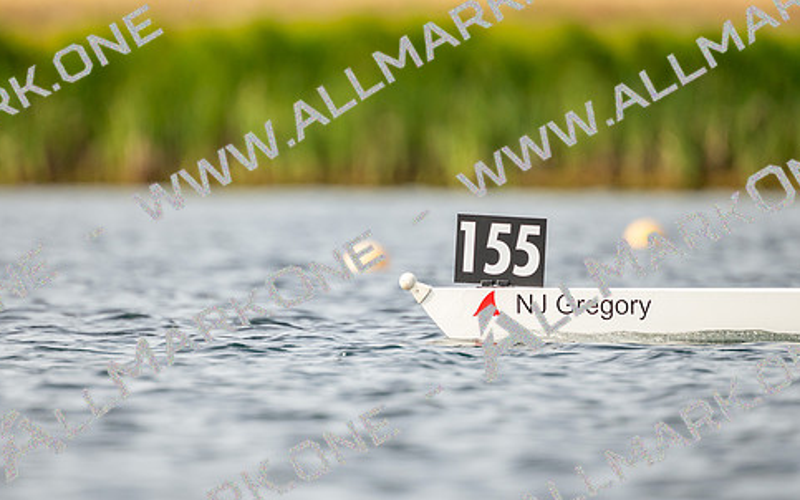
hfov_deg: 2.0
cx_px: 336
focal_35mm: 1058
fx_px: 23070
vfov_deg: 1.2
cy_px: 226
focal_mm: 576.9
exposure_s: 1/2000
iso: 250
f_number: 4
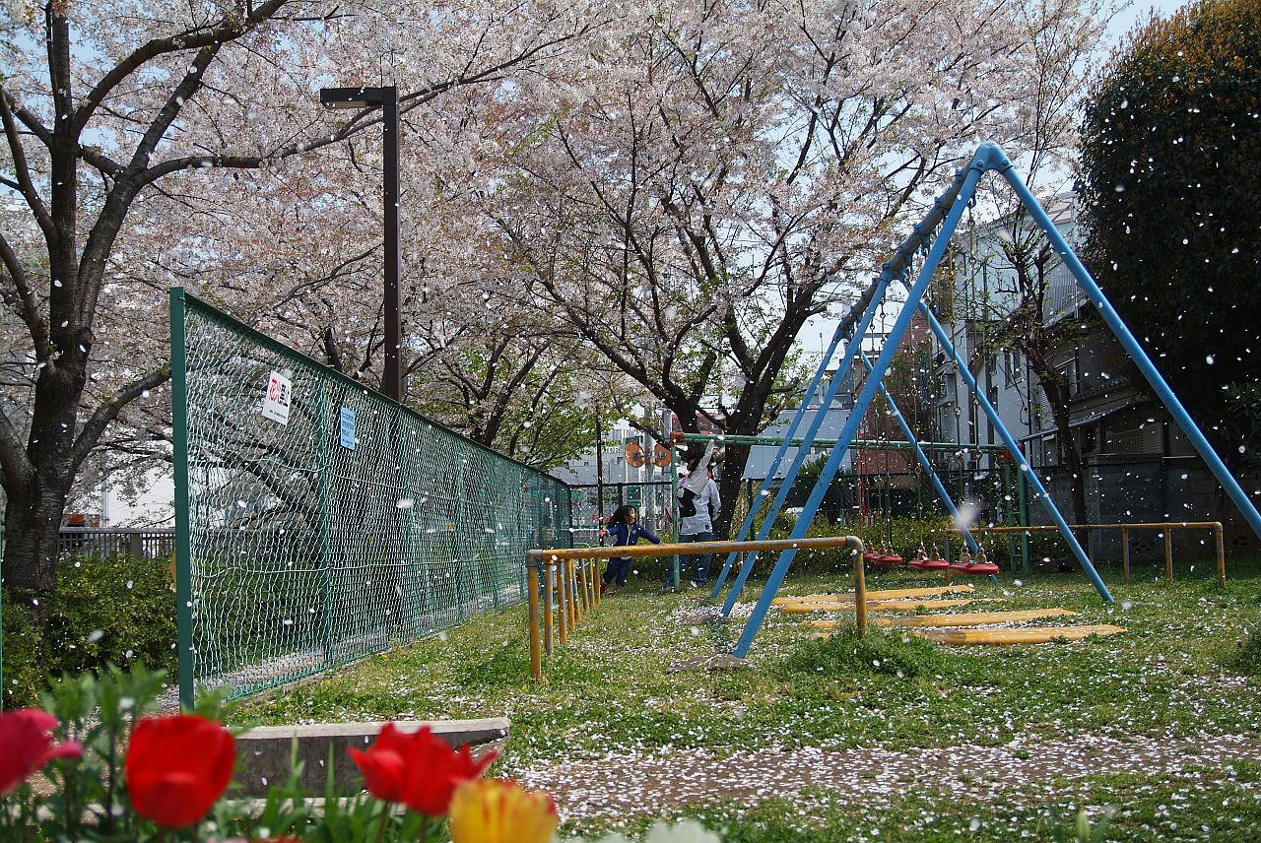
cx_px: 630
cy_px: 422
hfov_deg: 49.5
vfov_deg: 34.3
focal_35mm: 39
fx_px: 1367
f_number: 2.8
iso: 200
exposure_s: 1/3000
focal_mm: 26
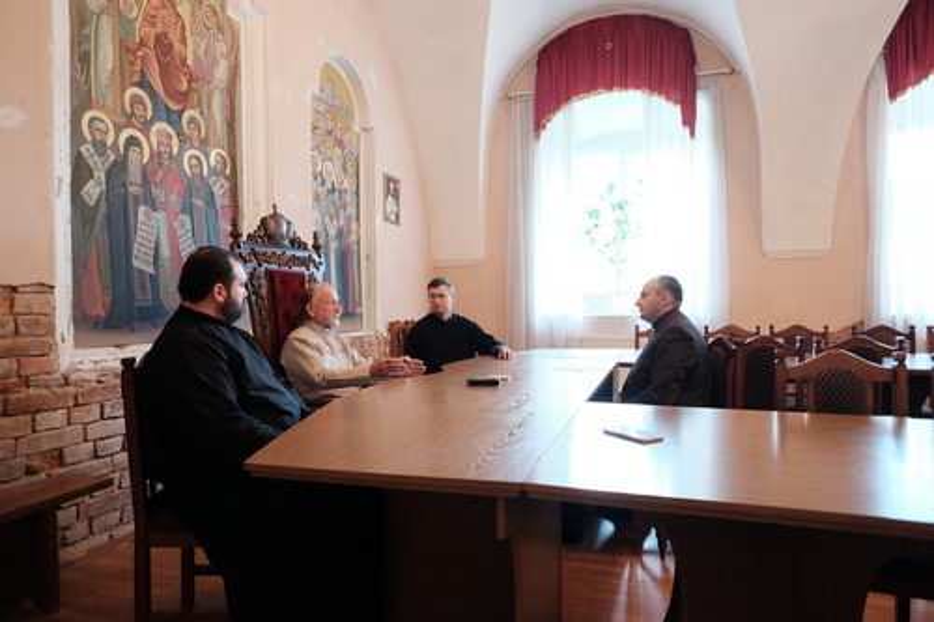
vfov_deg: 59.5
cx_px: 467
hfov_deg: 81.2
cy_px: 311
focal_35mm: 21
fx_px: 545
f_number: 2.8
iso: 1250
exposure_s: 1/40
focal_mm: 14
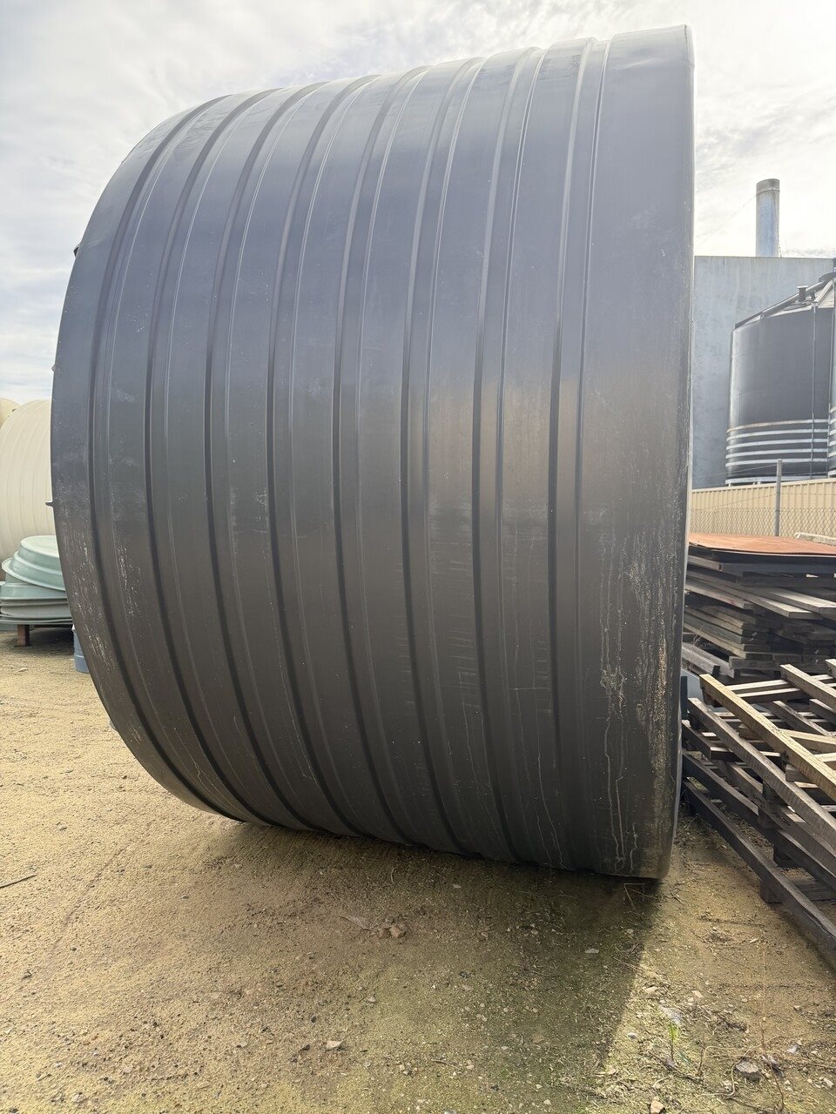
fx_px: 773
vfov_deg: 71.6
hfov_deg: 56.8
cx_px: 418
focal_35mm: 24
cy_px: 557
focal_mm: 6.76
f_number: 1.78
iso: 100
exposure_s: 1/1018
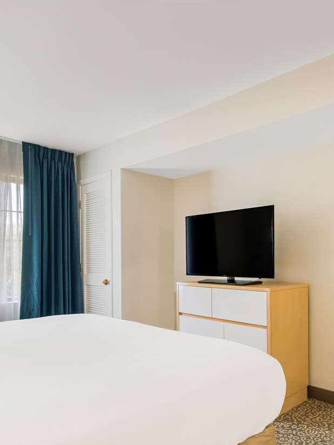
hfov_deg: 49.6
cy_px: 269
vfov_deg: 62.8
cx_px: 193
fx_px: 360
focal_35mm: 28
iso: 320
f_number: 11
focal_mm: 16
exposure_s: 1/4
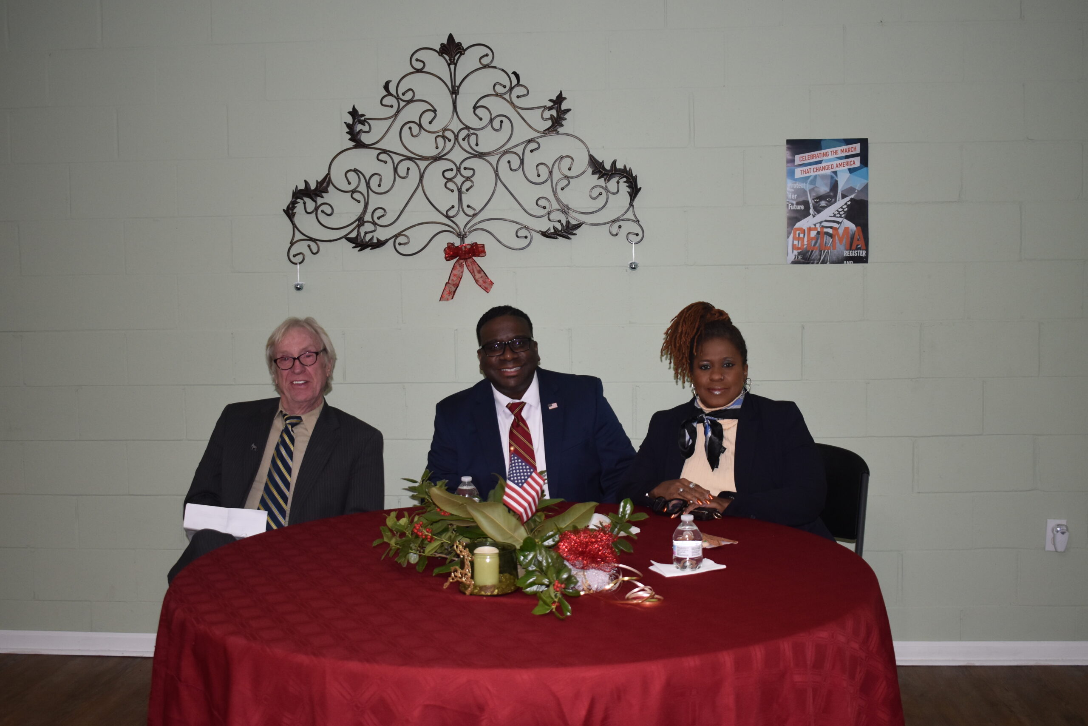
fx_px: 1179
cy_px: 363
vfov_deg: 34.2
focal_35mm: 39
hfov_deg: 49.6
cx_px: 544
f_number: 4
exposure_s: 1/125
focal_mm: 26
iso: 800
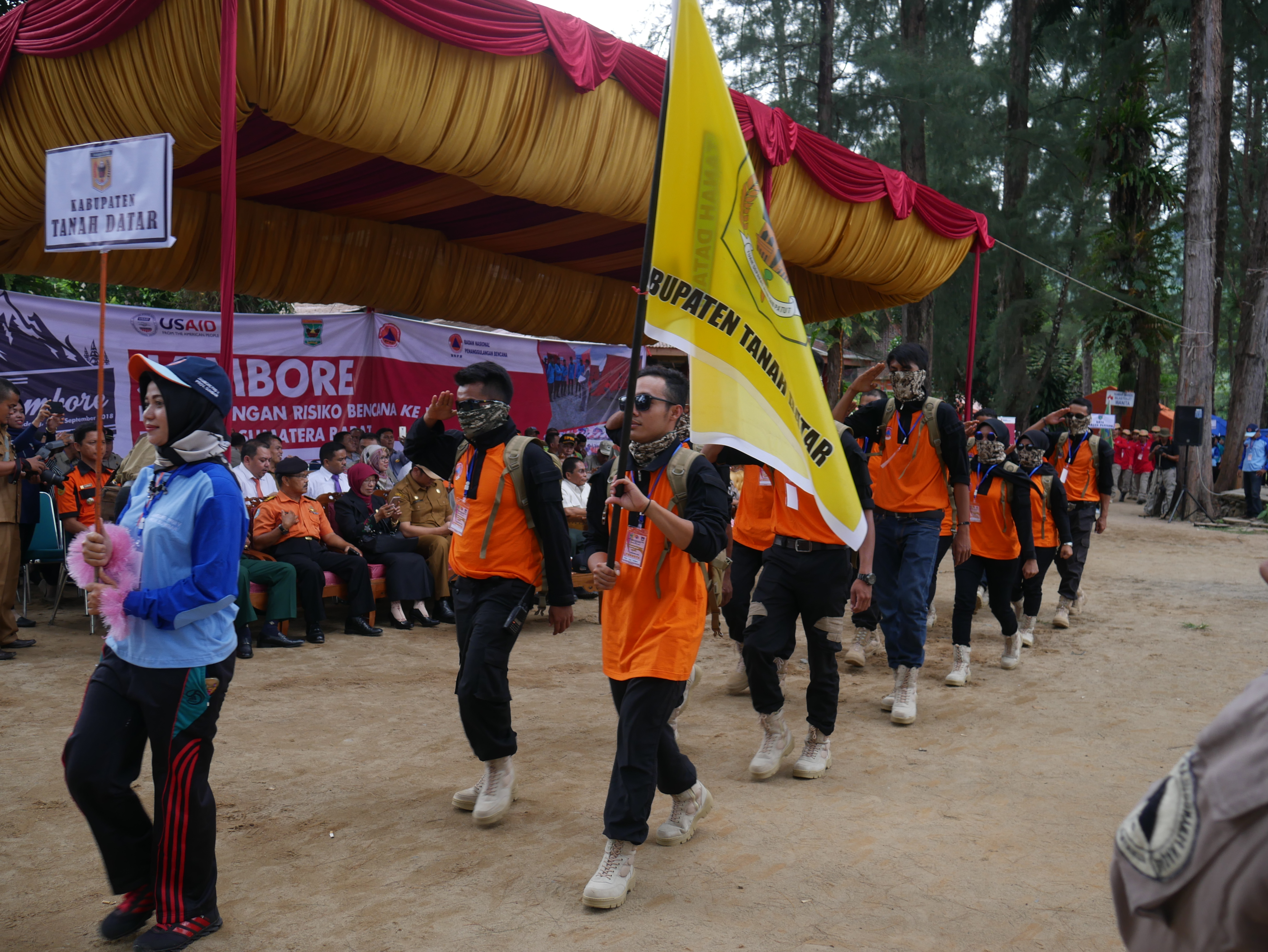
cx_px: 634
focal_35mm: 32
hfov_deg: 56.8
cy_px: 476
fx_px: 1173
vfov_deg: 44.2
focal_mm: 16
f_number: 4.5
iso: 200
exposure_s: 1/200
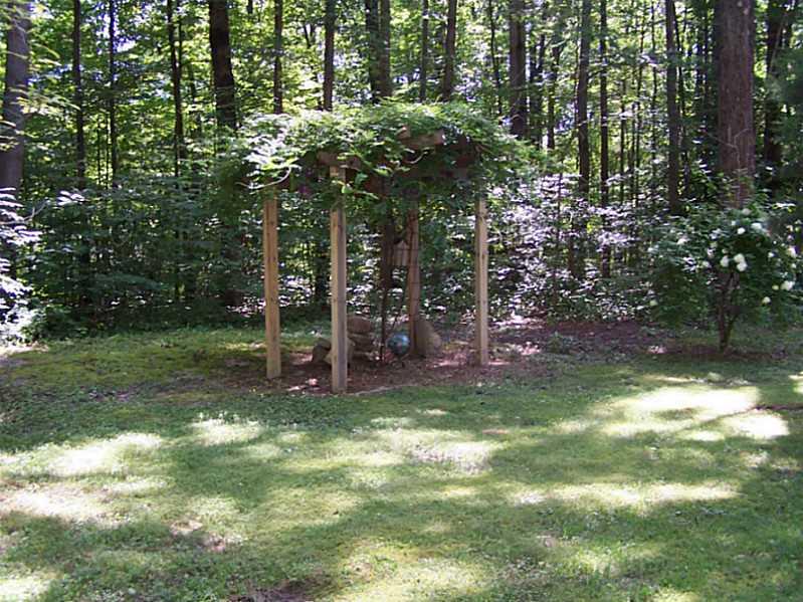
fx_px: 881
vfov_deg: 37.7
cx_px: 402
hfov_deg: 49.0
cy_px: 301
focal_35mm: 38
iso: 140
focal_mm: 6.3
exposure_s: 1/90
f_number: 2.8
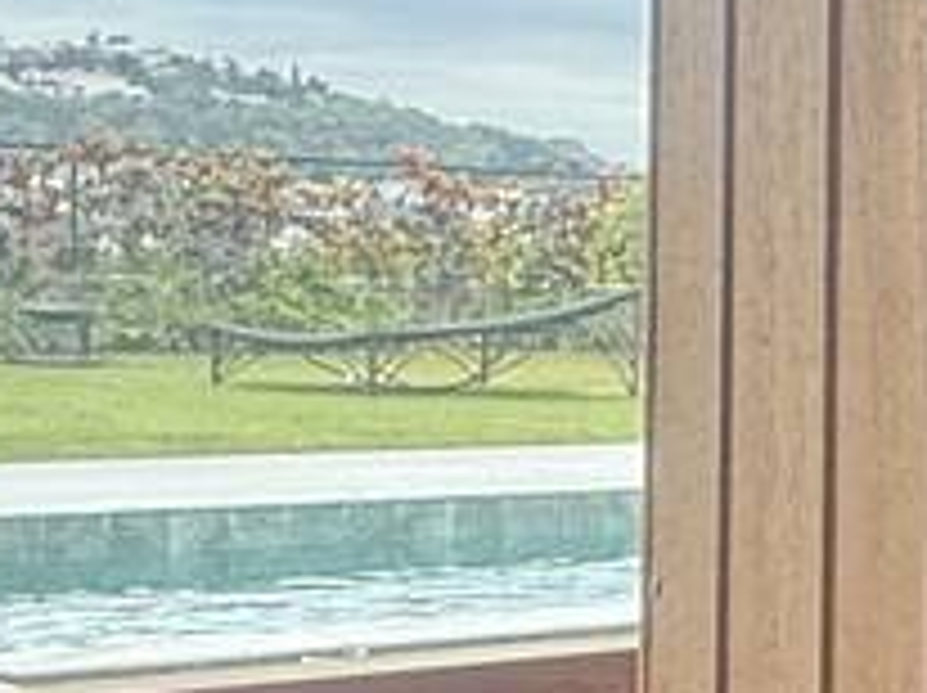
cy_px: 414
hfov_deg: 15.6
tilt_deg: -2.1
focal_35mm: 98
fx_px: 2621
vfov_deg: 15.1
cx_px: 1886
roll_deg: -2.6
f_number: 2.2
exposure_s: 1/99
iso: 100
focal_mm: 2.22
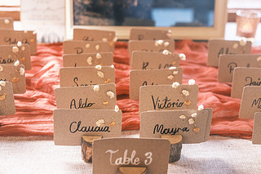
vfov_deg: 27.5
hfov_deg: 40.4
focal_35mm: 49
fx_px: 355
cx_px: 126
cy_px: 75
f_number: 2
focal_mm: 18
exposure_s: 1/420
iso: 640
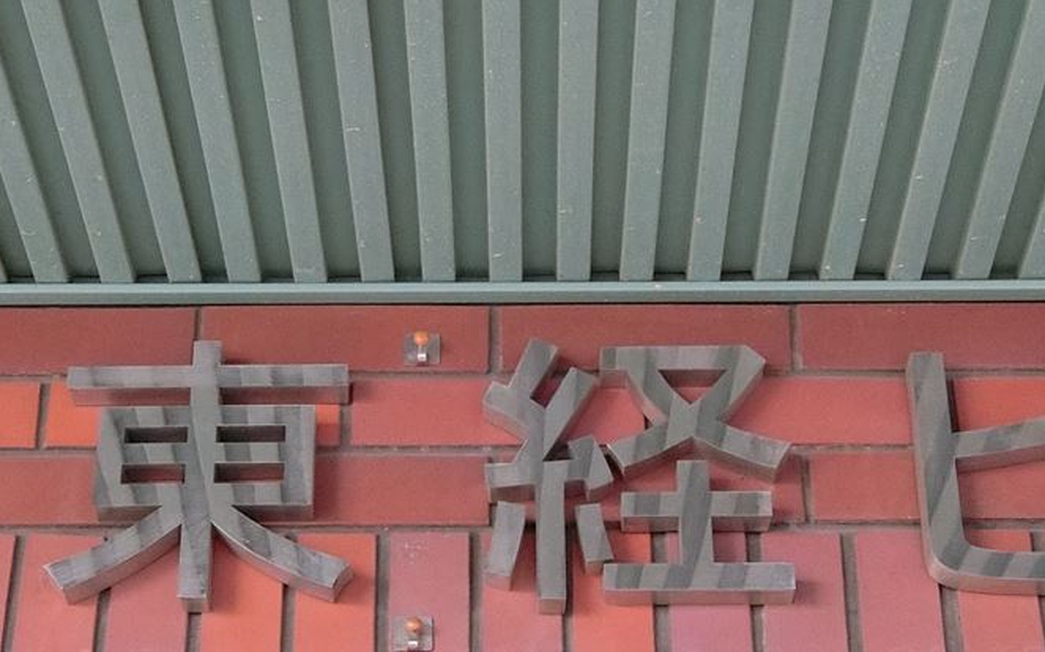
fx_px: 2477
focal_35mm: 87
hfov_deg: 23.8
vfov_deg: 14.9
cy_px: 488
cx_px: 416
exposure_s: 1/30
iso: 500
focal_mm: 7.2
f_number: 3.4
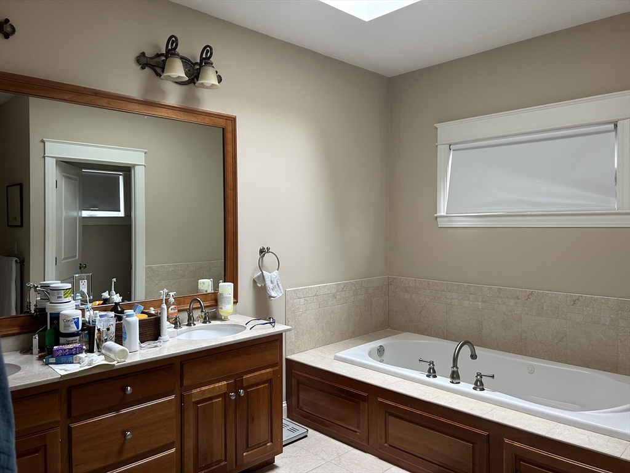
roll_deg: +0.4
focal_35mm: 26
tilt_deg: -2.0
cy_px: 236
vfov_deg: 53.1
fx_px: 473
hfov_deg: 67.3
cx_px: 315
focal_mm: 5.7
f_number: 1.5
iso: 125
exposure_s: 1/120
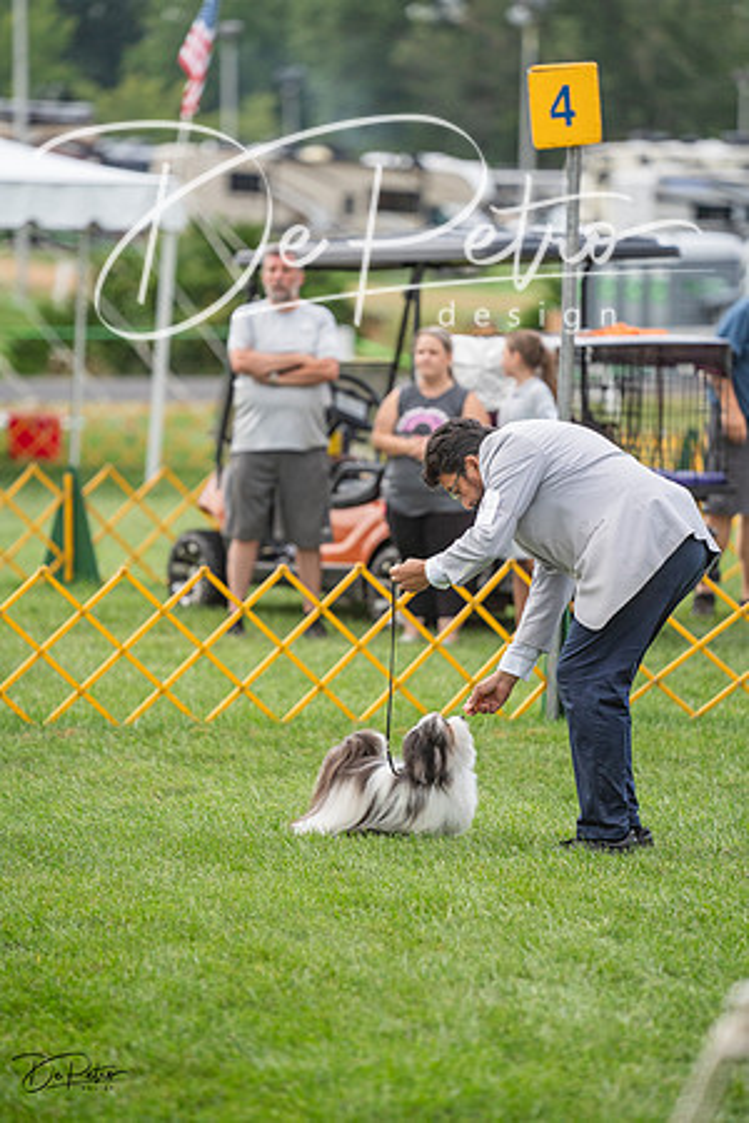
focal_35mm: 200
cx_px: 374
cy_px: 562
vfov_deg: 10.3
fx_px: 6241
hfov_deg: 6.9
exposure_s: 1/800
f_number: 3.2
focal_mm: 200
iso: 1000
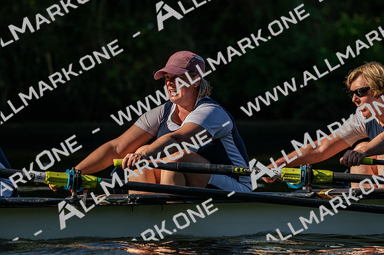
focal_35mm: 600
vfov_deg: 2.3
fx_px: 6396
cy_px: 128
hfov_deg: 3.4
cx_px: 192
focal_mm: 400
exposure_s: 1/2500
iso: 450
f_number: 4.5
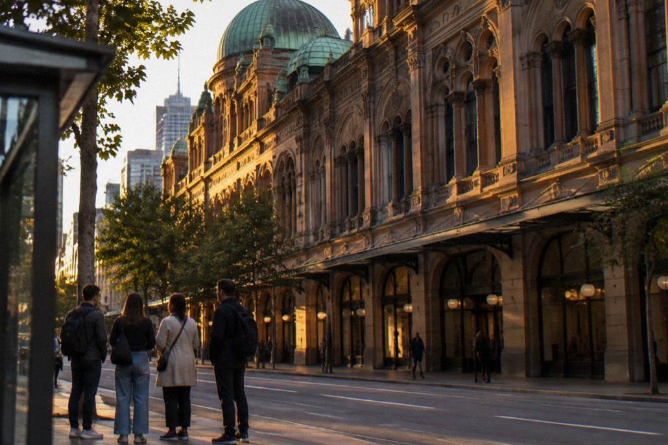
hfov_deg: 42.6
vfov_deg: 29.2
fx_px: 853
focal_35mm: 46
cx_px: 280
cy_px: 229
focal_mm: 37
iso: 2500
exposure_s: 1/60
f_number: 3.2
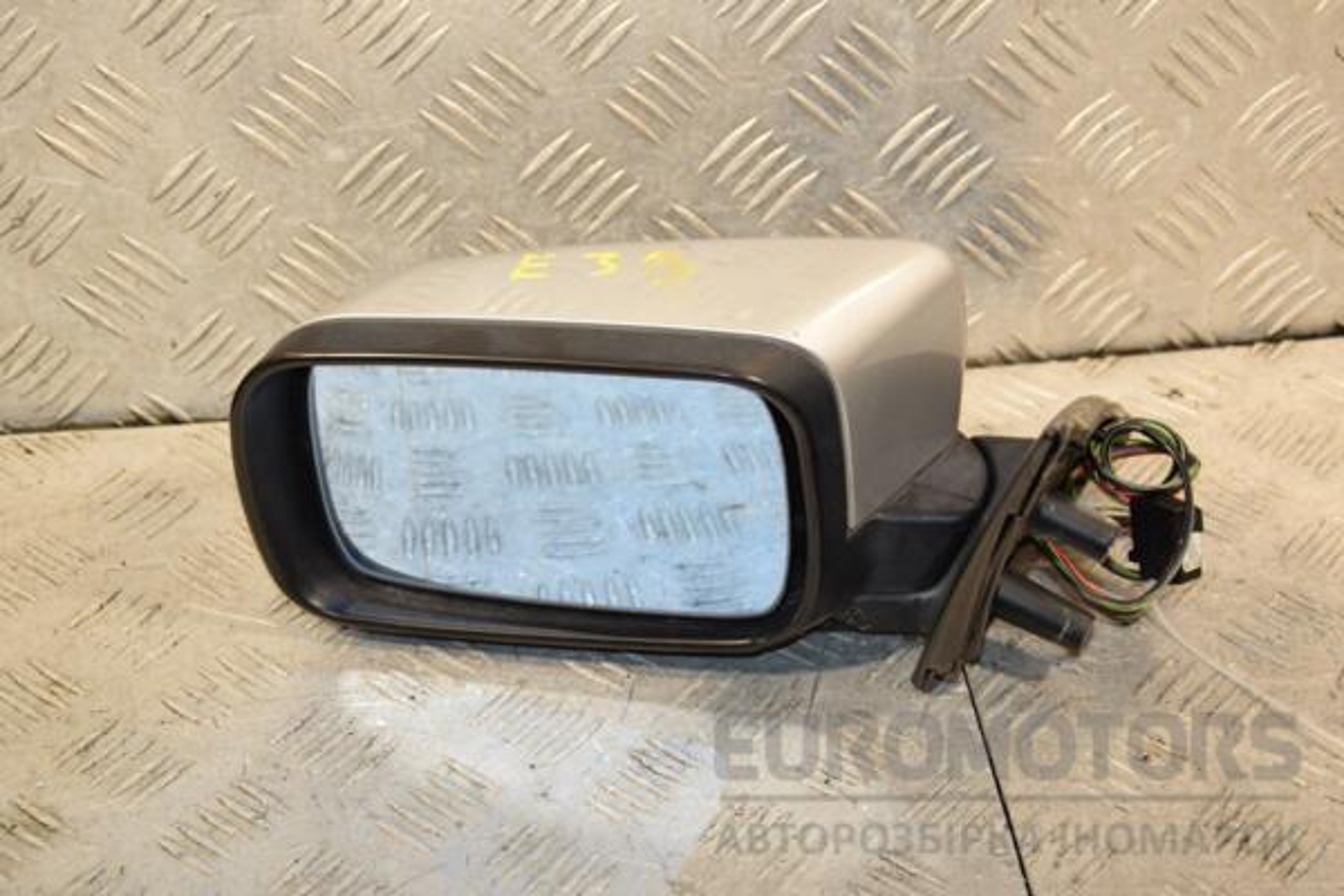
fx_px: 3248
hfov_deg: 23.4
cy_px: 448
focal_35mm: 87
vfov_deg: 15.7
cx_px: 672
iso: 800
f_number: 6.3
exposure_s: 1/200
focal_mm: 58
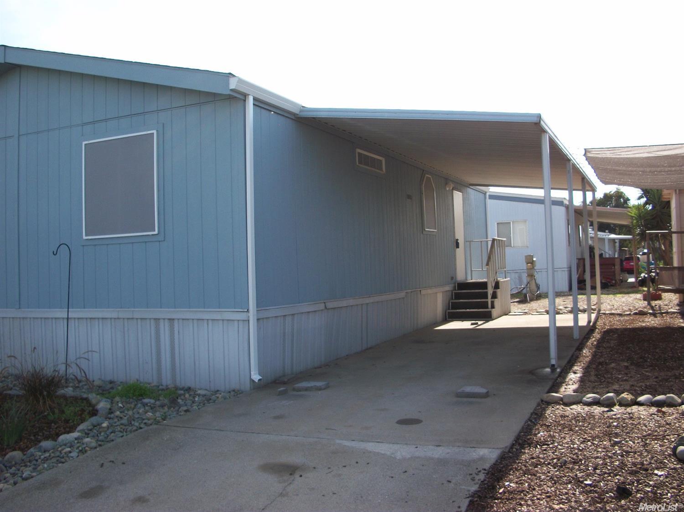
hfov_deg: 52.6
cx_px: 342
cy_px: 256
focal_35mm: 35
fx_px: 691
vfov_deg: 40.7
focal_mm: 6.3
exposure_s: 1/500
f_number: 3.1
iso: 80
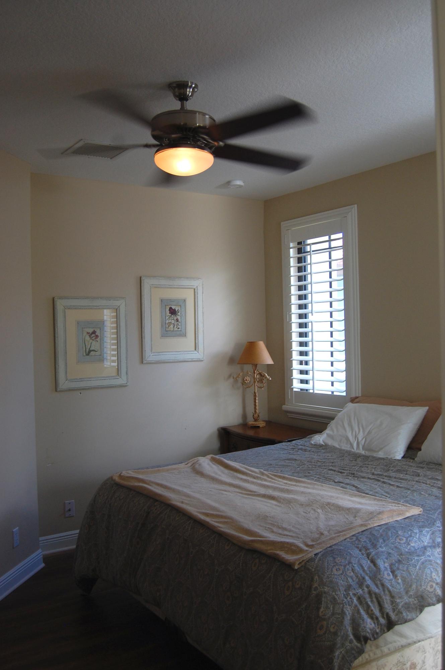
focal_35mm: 33
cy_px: 335
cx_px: 222
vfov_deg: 57.3
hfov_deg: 39.9
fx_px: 613
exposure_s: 1/60
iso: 400
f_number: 4
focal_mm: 22
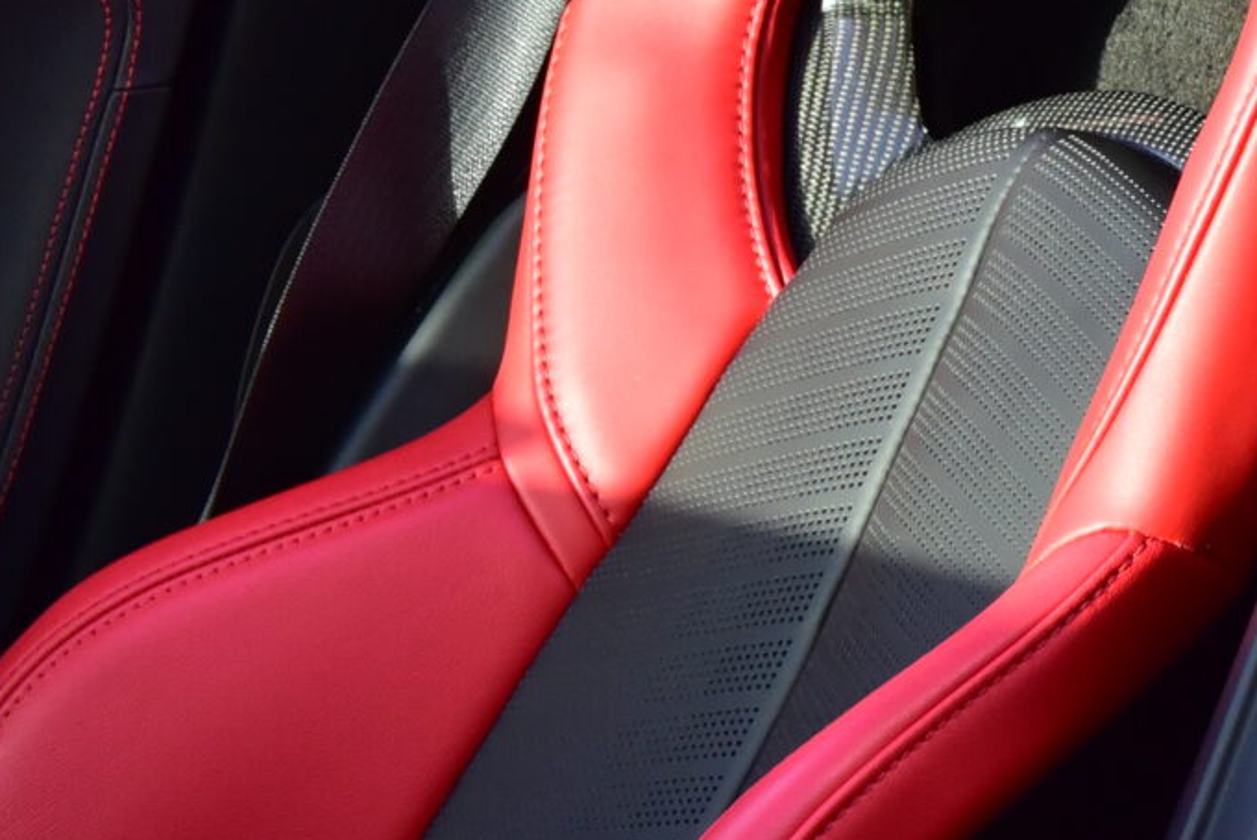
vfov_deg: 9.4
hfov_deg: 13.4
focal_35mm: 143
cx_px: 1991
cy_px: -251
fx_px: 4995
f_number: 9
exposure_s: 1/250
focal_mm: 38
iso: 2000
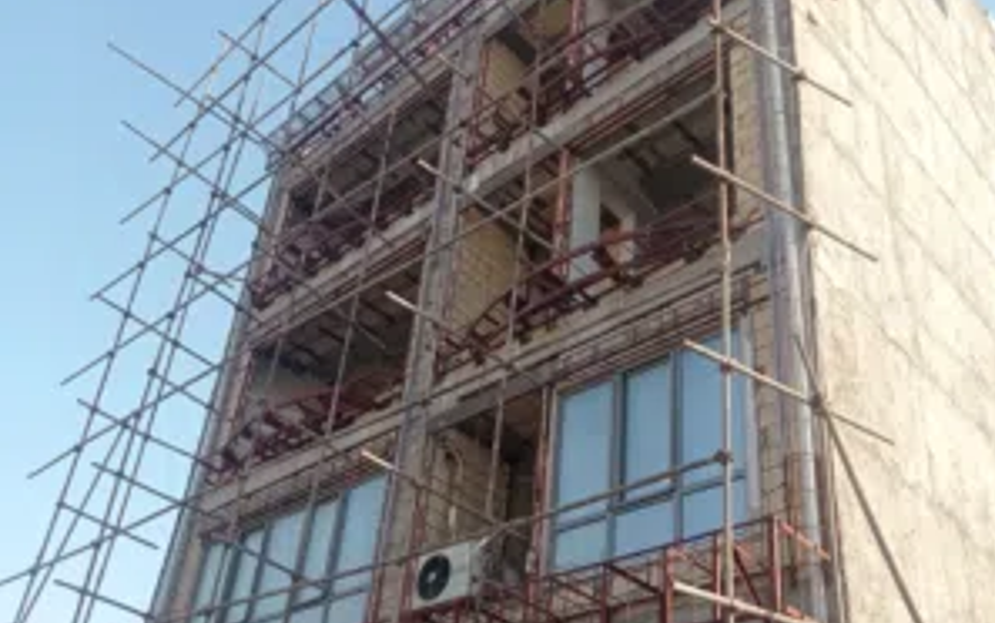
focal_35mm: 40
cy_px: 437
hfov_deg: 49.3
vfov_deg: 31.7
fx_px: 1085
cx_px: 499
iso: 101
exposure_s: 1/1065
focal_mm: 4.7
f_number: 1.79
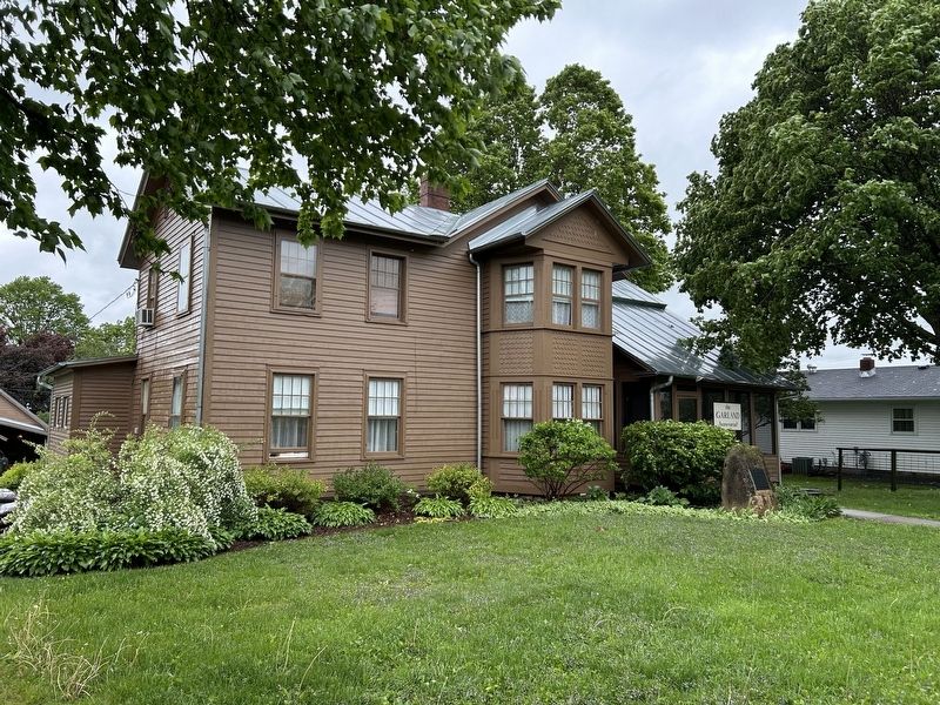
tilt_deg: +3.7
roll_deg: -0.9
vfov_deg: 53.1
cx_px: 470
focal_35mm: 26
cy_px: 352
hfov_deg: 67.3
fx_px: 706
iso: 50
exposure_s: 1/171
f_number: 1.5
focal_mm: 5.7
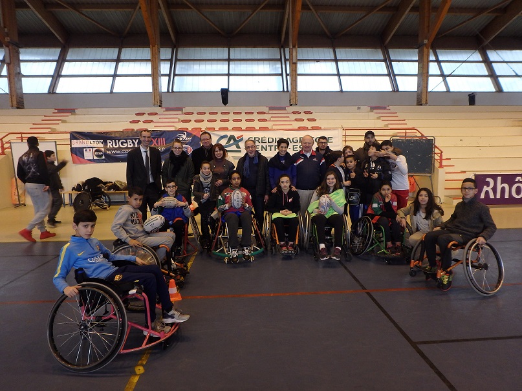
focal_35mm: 21
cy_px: 196
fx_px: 317
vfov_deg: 63.4
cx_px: 261
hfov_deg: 79.0
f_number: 3.5
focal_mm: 3.7
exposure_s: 1/30
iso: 200
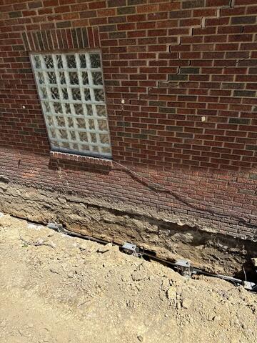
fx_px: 238
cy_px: 172
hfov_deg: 56.8
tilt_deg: -28.4
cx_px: 128
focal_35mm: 24
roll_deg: +4.3
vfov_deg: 71.6
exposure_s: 1/2232
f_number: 1.78
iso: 80
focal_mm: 6.76
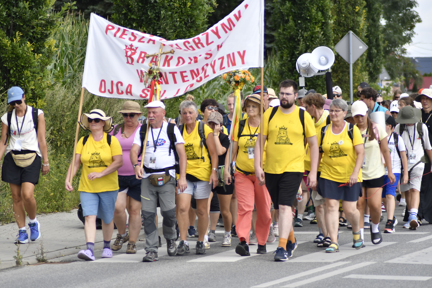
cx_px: 216
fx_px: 2790
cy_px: 144
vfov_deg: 5.9
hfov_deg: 8.9
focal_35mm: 232
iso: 400
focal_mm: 155
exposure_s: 1/2000
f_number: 4.5
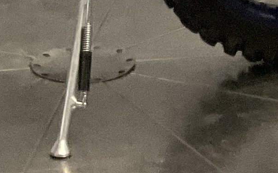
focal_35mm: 205
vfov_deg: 6.0
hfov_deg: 10.2
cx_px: 41
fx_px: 1553
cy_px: -328
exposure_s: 1/60
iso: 200
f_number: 1.8
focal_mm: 3
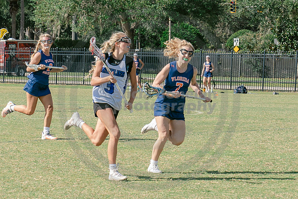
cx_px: 191
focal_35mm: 222
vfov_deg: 6.2
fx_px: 1837
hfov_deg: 9.3
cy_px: 114
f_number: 5.6
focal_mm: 70
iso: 250
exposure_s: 1/1000
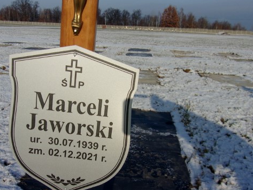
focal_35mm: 46
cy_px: 107
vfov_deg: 31.5
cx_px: 116
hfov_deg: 41.2
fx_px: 336
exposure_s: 1/160
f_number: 11.6
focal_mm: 6.1
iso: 80
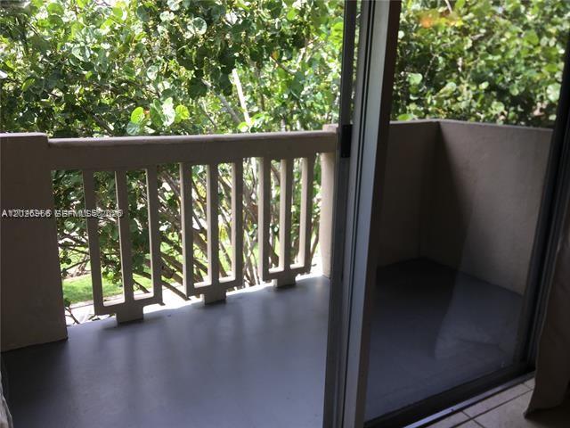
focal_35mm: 29
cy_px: 214
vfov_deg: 48.2
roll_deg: -0.9
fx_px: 478
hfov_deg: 61.7
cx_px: 285
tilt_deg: -15.4
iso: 25
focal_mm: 4.15
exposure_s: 1/132
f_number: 2.2
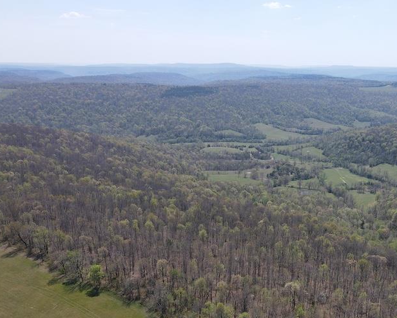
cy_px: 241
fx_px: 447
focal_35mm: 38
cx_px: 294
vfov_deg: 38.1
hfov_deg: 46.4
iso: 100
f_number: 2.8
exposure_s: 1/40
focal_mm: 4.5
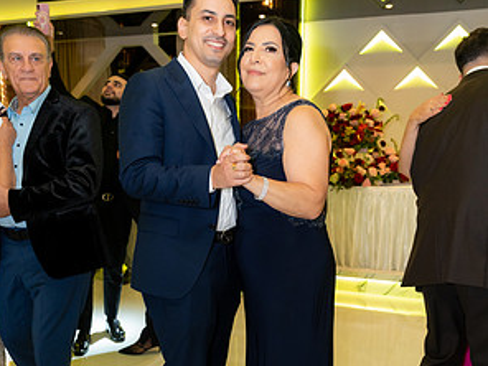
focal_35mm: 38
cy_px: 236
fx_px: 536
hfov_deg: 49.0
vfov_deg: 37.4
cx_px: 242
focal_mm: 26
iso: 3200
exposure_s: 1/200
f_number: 3.5
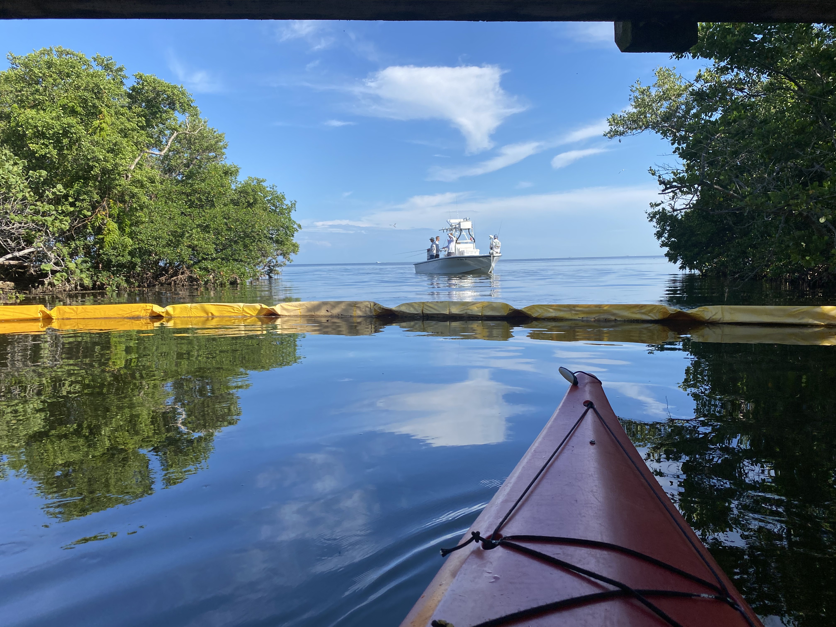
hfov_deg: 67.3
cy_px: 314
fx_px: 628
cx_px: 418
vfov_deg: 53.1
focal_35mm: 26
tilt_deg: -4.3
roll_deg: +1.0
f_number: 1.8
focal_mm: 4.25
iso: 32
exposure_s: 1/2028
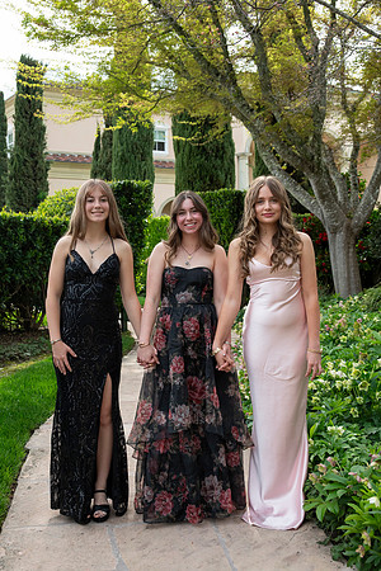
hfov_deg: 31.2
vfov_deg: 45.4
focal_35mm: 43
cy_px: 286
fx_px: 683
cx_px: 190
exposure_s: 1/1600
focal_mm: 43
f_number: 5.6
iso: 1250
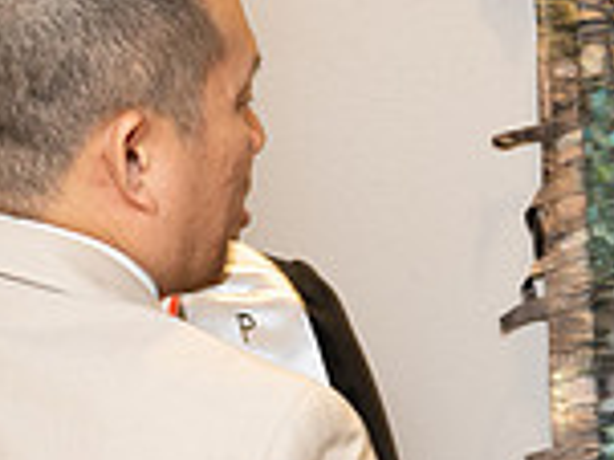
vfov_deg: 7.2
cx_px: 996
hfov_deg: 9.2
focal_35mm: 207
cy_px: 360
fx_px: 3669
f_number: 5.6
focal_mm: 56
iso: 640
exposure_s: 1/80
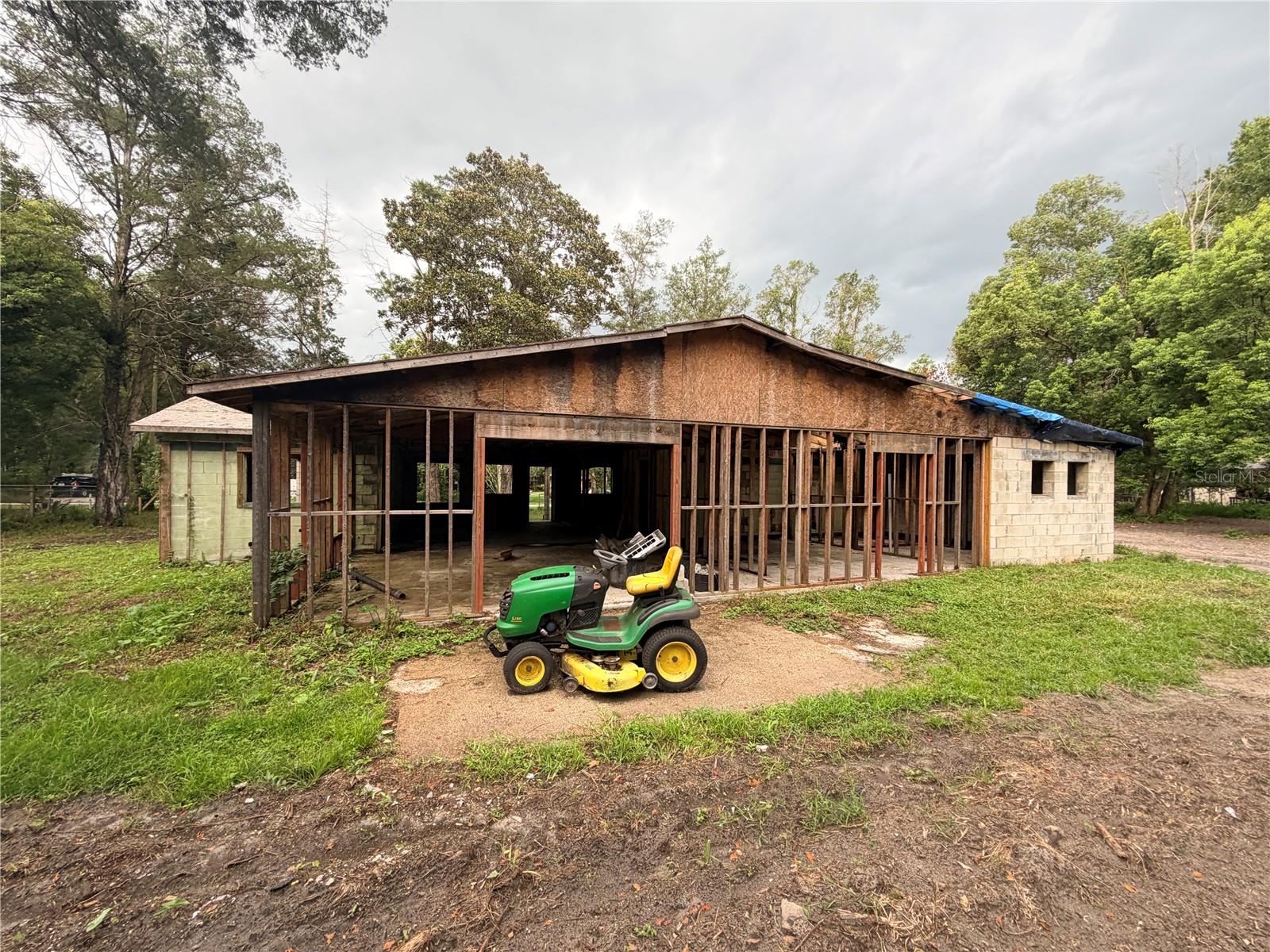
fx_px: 514
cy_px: 476
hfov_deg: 102.1
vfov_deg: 85.7
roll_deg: +0.2
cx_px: 635
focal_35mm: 14
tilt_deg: +0.7
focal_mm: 2.22
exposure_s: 1/121
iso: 64
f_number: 2.2
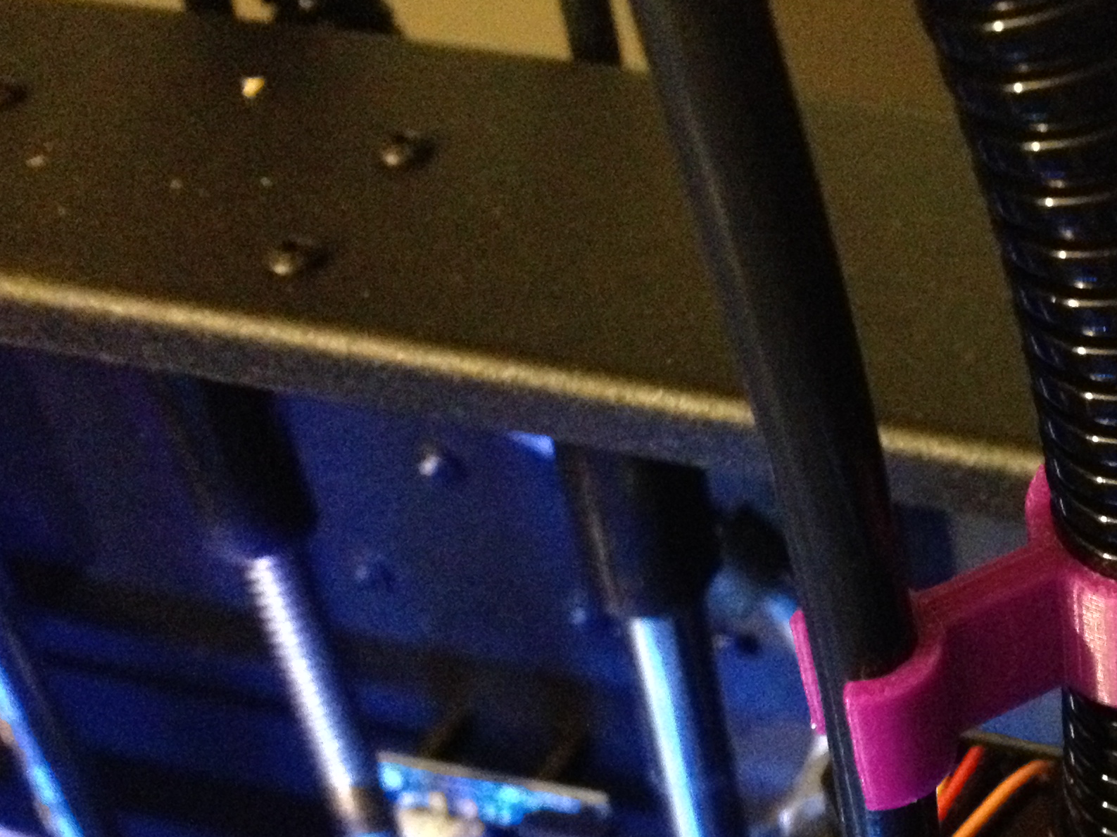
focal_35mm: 72
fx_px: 2323
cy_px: 706
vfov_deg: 20.1
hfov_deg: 25.7
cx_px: 1104
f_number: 2.4
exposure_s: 1/15
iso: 800
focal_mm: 4.28
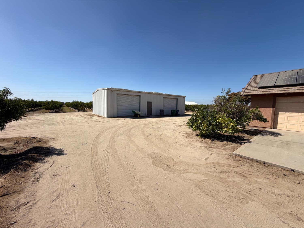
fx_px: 123
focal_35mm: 14
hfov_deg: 102.1
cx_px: 152
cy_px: 114
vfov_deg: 85.7
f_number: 2.2
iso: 20
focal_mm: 2.22
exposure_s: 1/1211
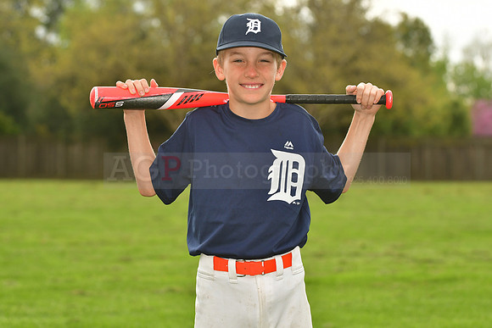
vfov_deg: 8.7
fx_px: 2153
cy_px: 164
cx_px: 246
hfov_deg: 13.0
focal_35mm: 158
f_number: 5
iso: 200
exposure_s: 1/640
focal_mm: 105
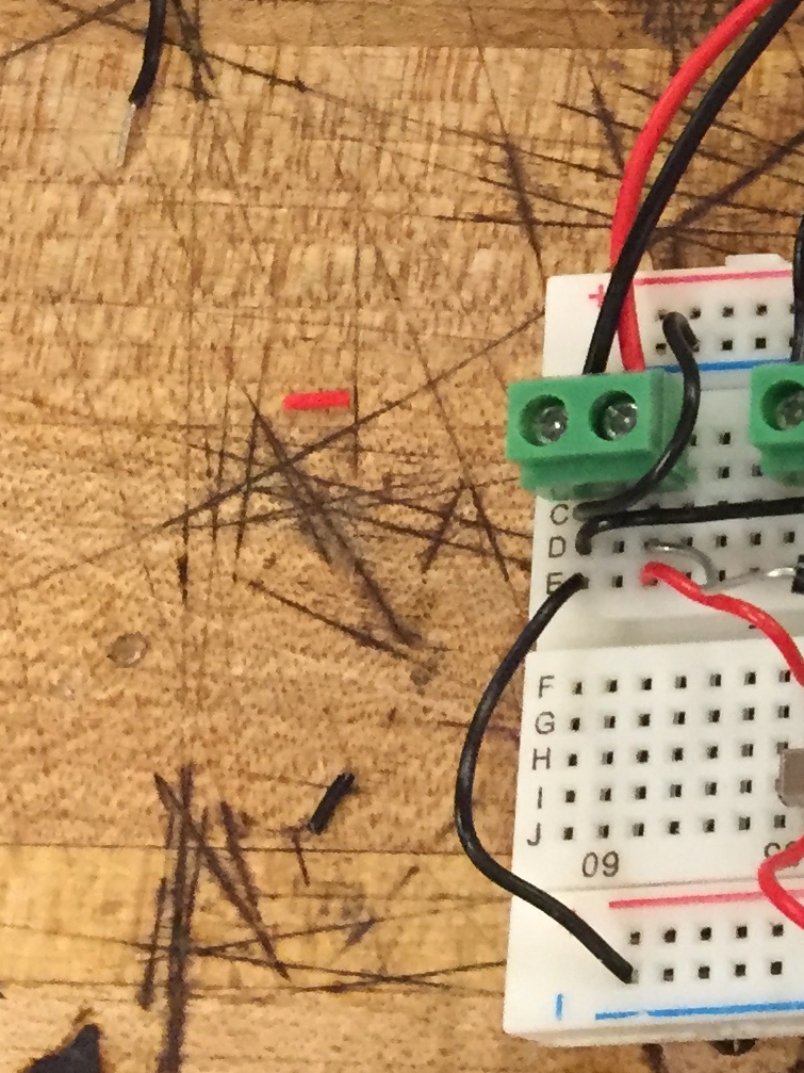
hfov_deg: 14.1
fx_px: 2912
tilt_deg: -67.8
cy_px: -4
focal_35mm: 94
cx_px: 1391
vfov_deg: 20.2
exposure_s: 1/30
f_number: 2.2
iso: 200
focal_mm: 4.15
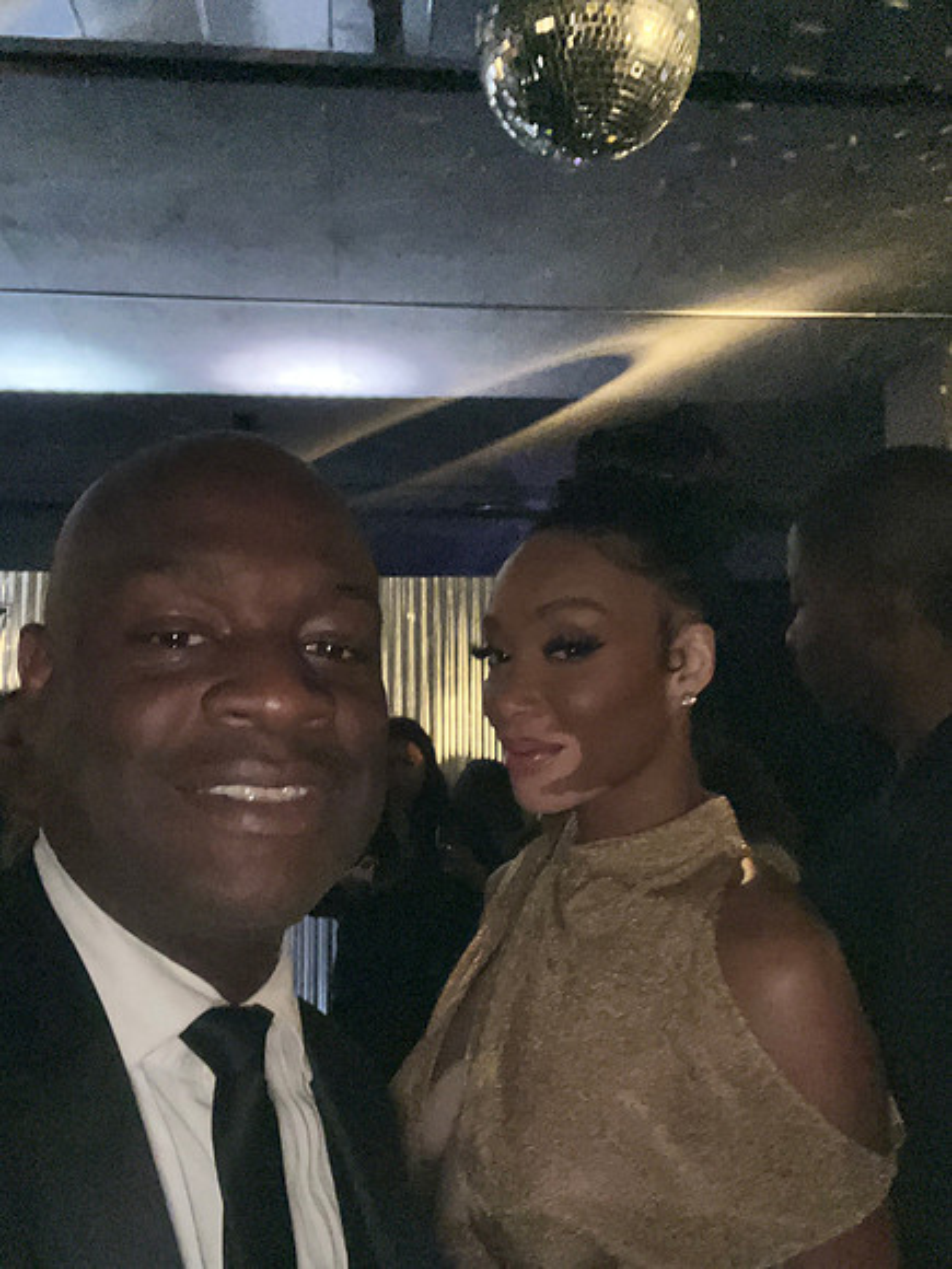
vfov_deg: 60.0
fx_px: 1100
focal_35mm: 30
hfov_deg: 46.8
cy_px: 634
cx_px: 476
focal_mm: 2.71
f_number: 2.2
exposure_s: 1/16
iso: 2000
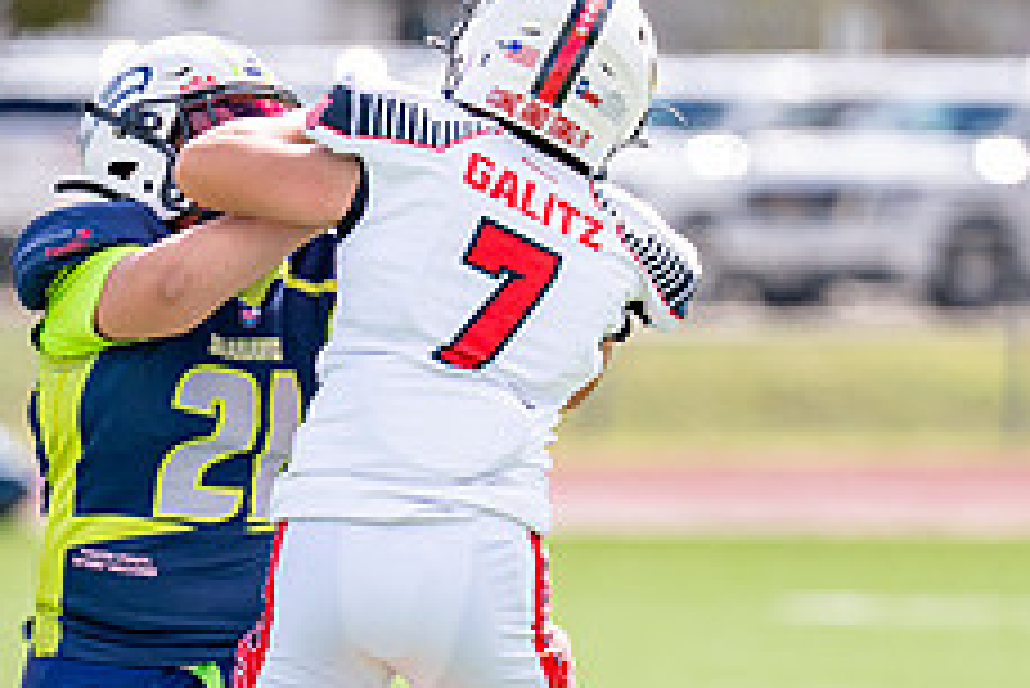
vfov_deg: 2.0
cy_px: 589
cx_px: 259
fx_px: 19553
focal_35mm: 683
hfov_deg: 3.0
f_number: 2.8
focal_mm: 200
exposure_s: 1/4000
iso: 250
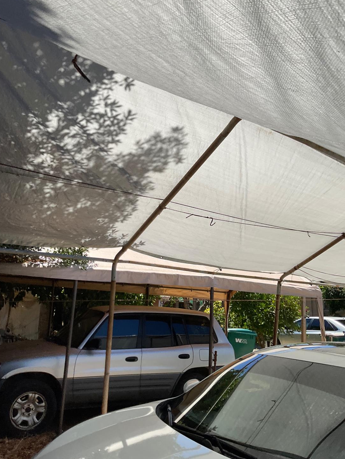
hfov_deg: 46.8
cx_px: 169
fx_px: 399
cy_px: 228
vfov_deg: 60.0
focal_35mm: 30
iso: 16
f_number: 1.8
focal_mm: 3
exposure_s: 1/1221
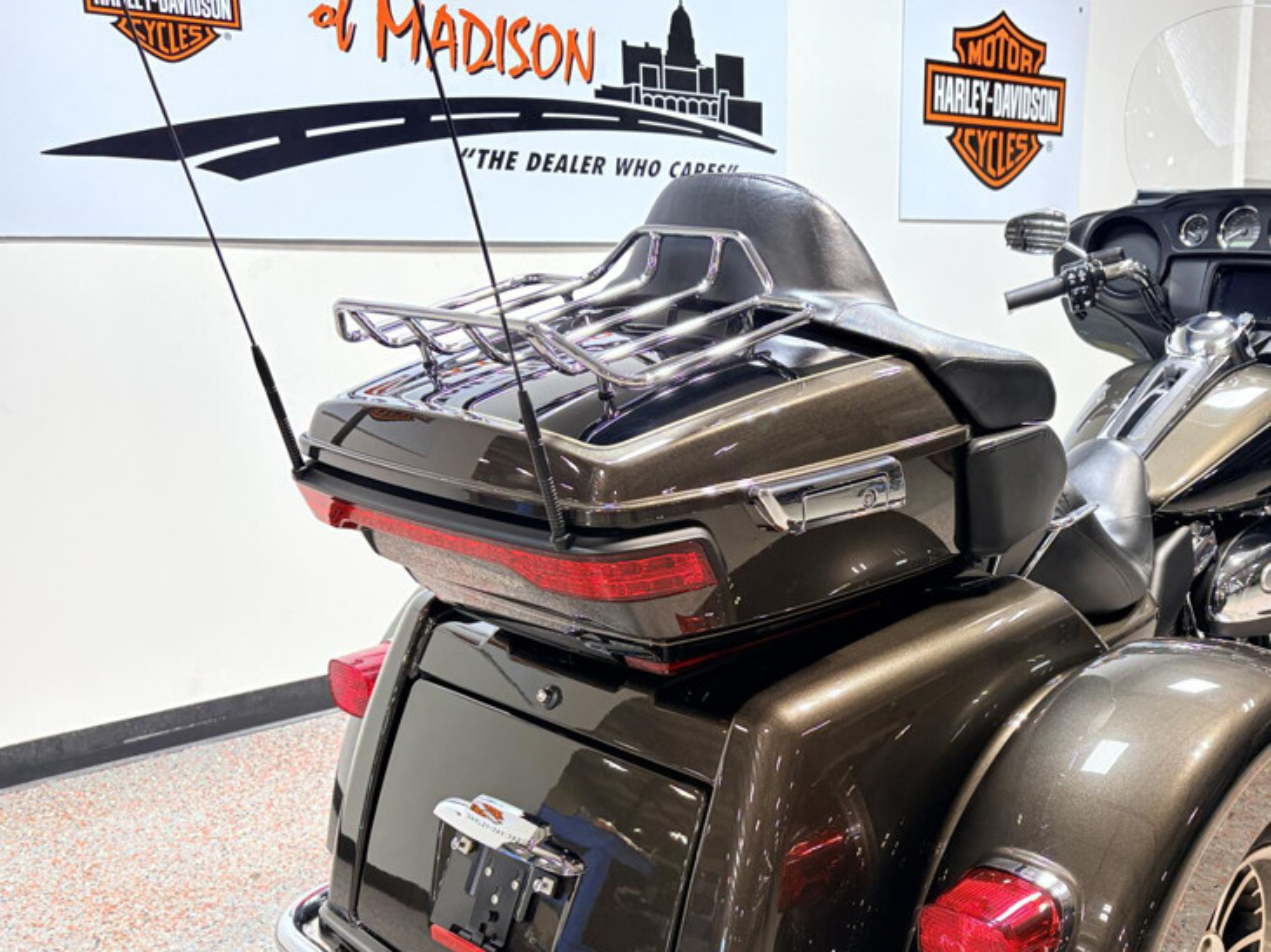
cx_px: 901
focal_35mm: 38
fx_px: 1395
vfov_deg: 37.2
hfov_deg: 47.7
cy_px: 653
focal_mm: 5.96
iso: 80
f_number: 1.6
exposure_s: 1/120
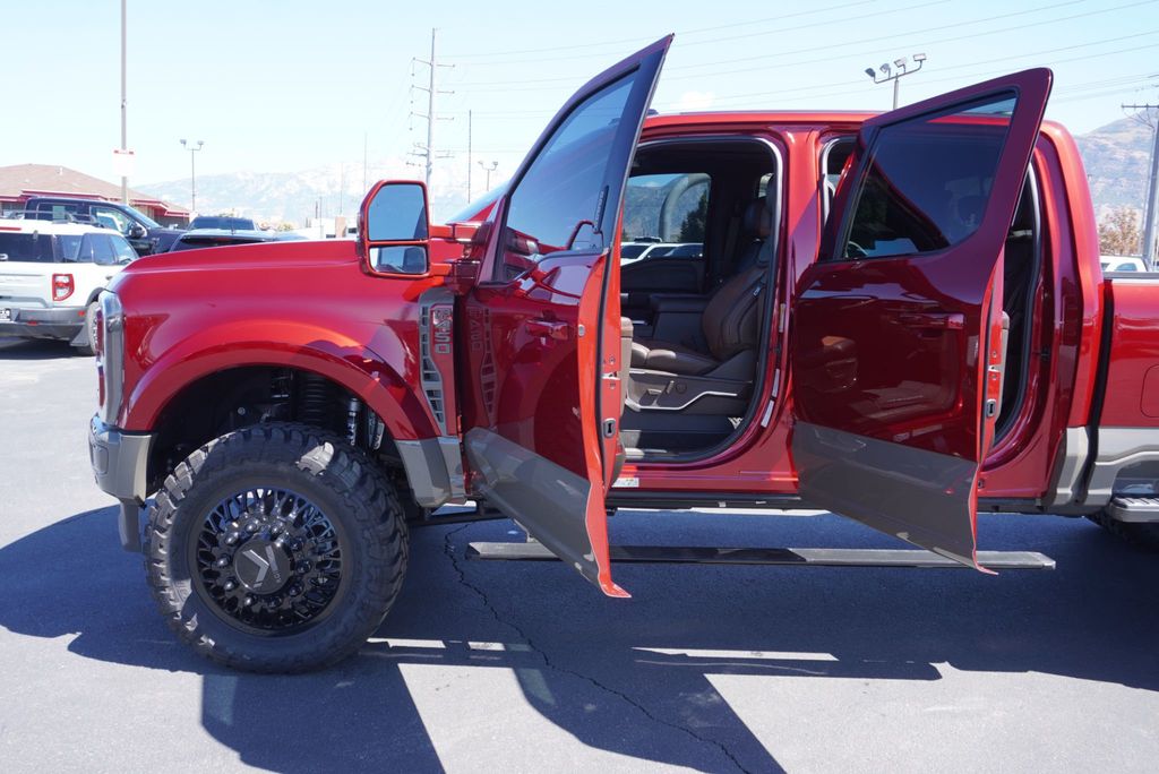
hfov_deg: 61.9
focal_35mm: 30
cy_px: 387
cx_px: 580
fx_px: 966
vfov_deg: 43.7
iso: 100
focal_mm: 20
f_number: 5.6
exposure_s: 1/100
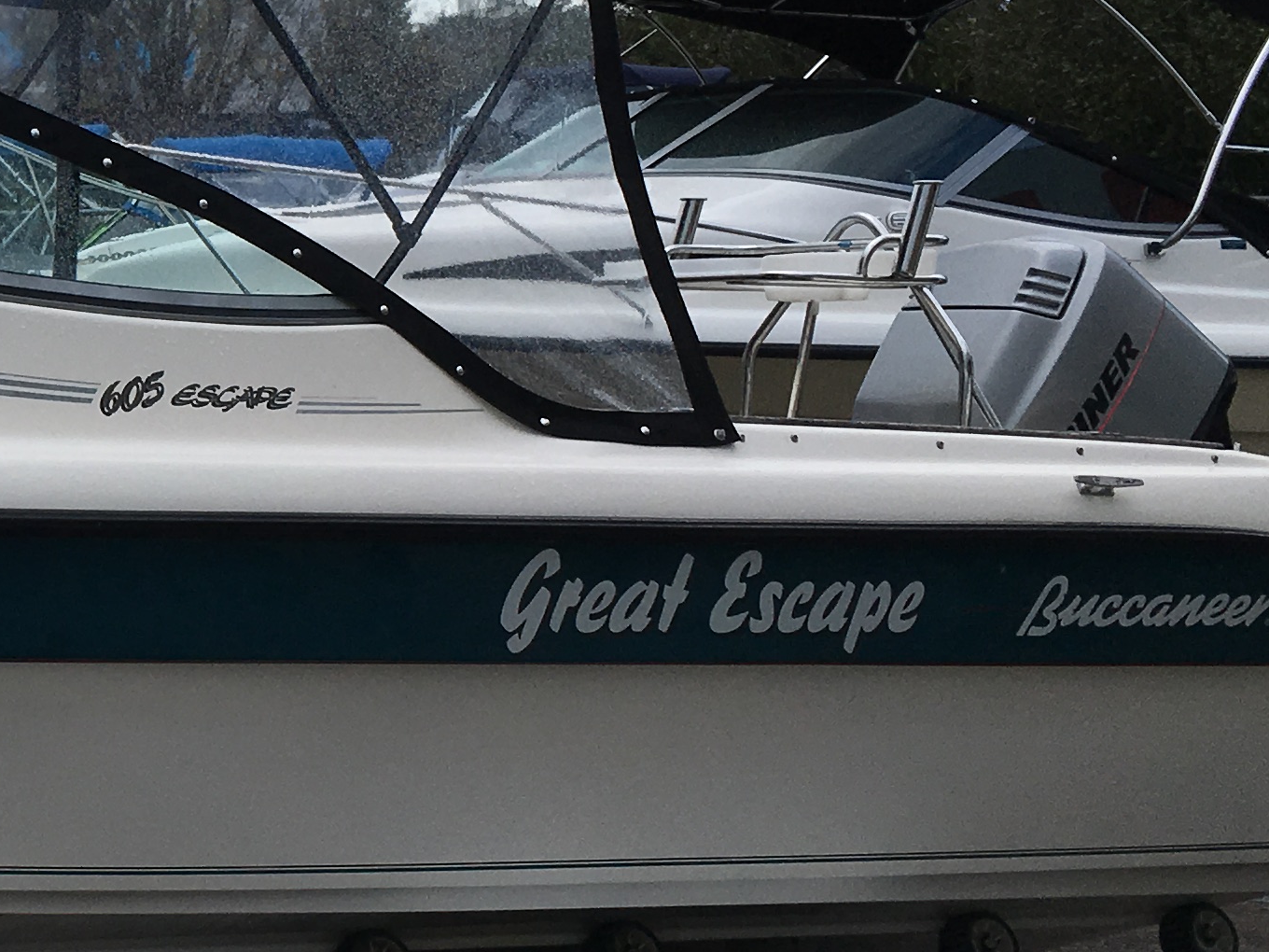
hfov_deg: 20.9
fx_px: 3153
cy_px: 452
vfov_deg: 17.2
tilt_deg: -4.4
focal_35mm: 86
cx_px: -326
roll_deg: -0.4
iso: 25
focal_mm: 4.15
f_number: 2.2
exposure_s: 1/1054
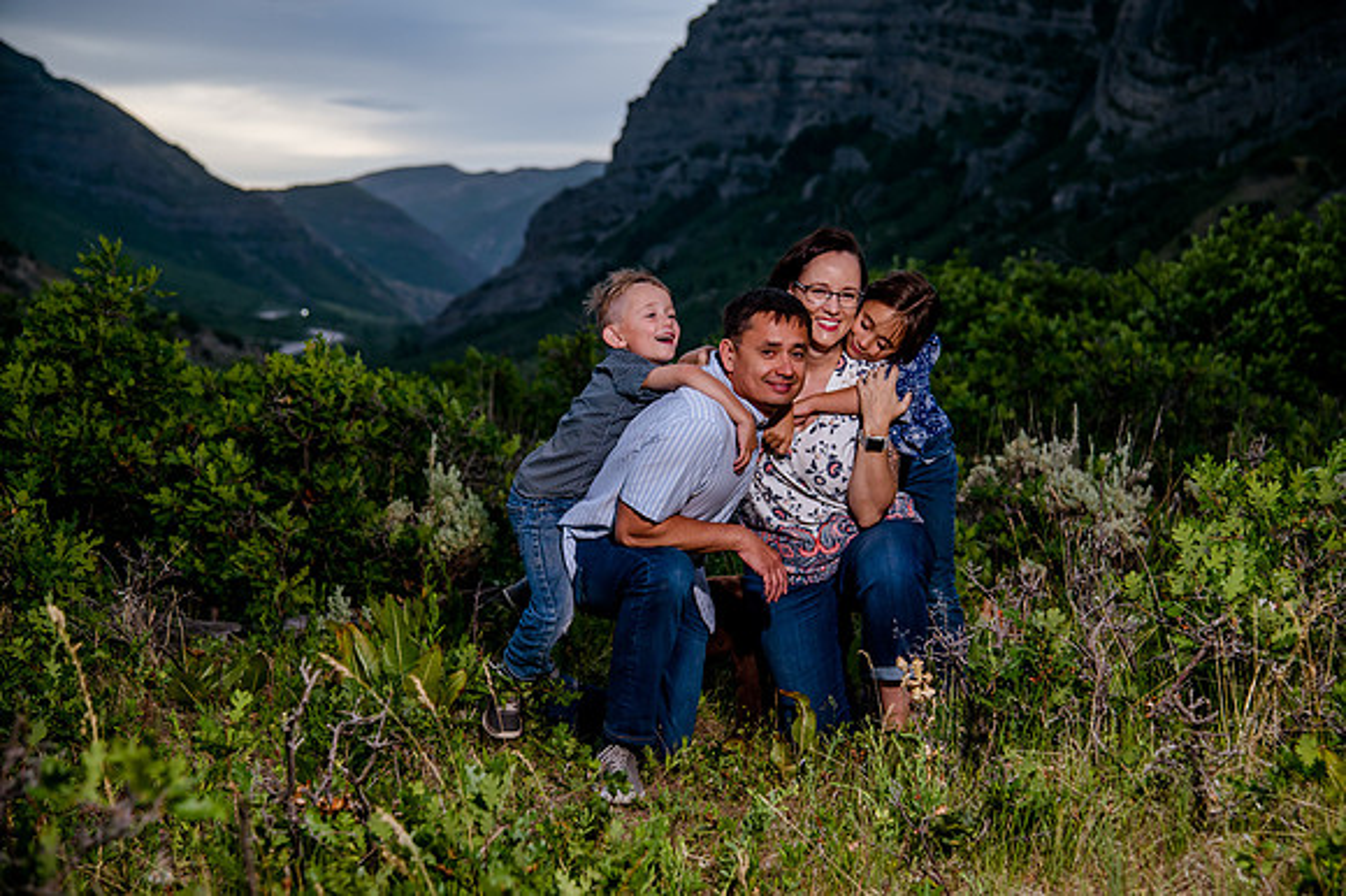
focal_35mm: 68
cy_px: 471
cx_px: 707
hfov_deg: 29.5
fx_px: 2553
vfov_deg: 19.9
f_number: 4.5
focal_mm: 65
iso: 400
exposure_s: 1/250
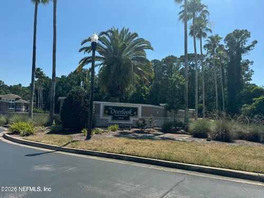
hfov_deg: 71.6
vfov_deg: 56.8
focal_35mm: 24
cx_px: 132
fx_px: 183
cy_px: 99
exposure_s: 1/4608
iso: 80
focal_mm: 6.76
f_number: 1.78
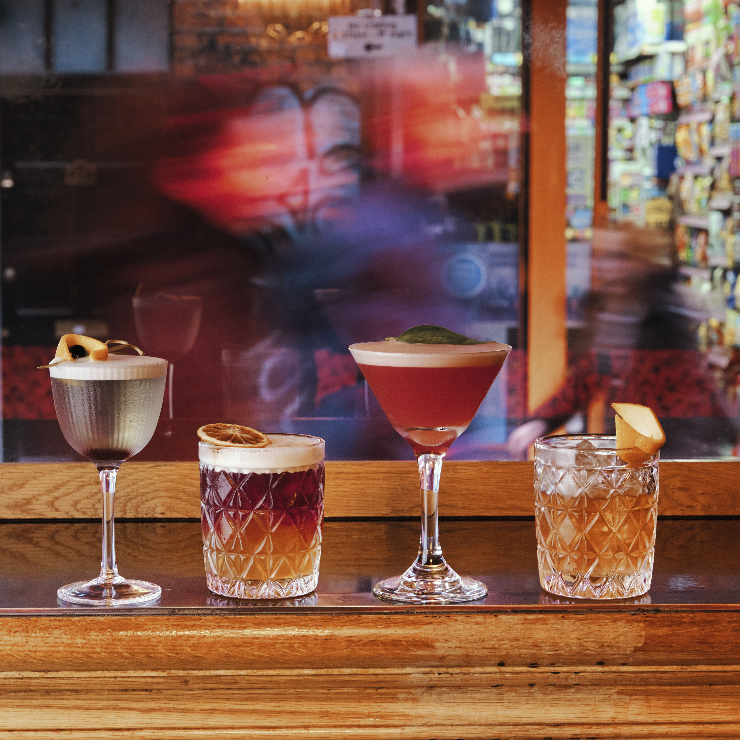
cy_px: 370
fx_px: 1983
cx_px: 362
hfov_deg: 21.1
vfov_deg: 21.1
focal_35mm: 82
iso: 1250
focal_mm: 42.4
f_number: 7.1
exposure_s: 1/10
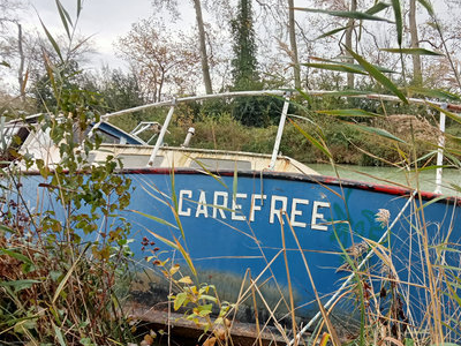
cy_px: 219
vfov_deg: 34.2
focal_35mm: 42
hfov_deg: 44.4
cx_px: 290
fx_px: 559
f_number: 2.2
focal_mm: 3.46
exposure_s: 1/190
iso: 100
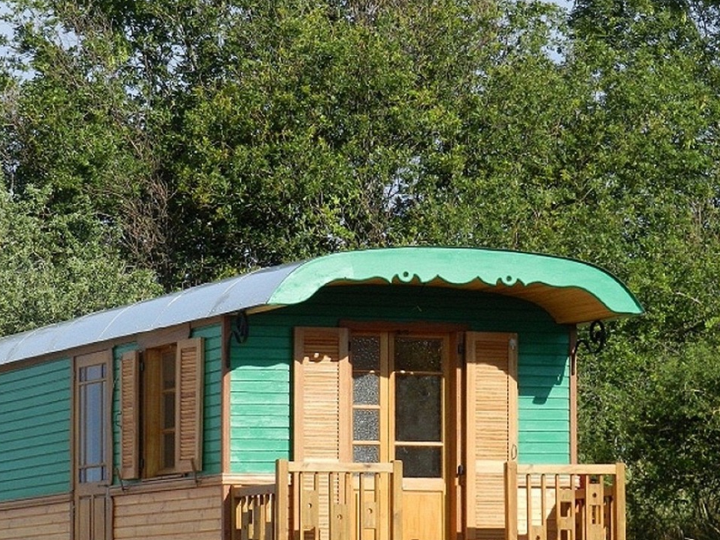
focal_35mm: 178
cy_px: 327
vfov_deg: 8.3
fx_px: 3702
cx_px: 399
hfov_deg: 11.1
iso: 160
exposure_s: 1/640
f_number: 5
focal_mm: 23.1
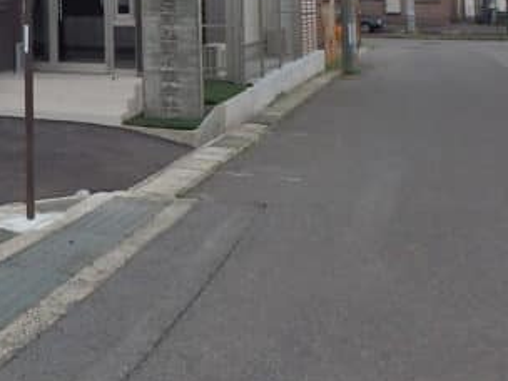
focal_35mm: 53
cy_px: -27
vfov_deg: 25.7
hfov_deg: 31.6
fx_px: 778
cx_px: -67
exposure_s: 1/800
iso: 125
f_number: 3.5
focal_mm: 3.7
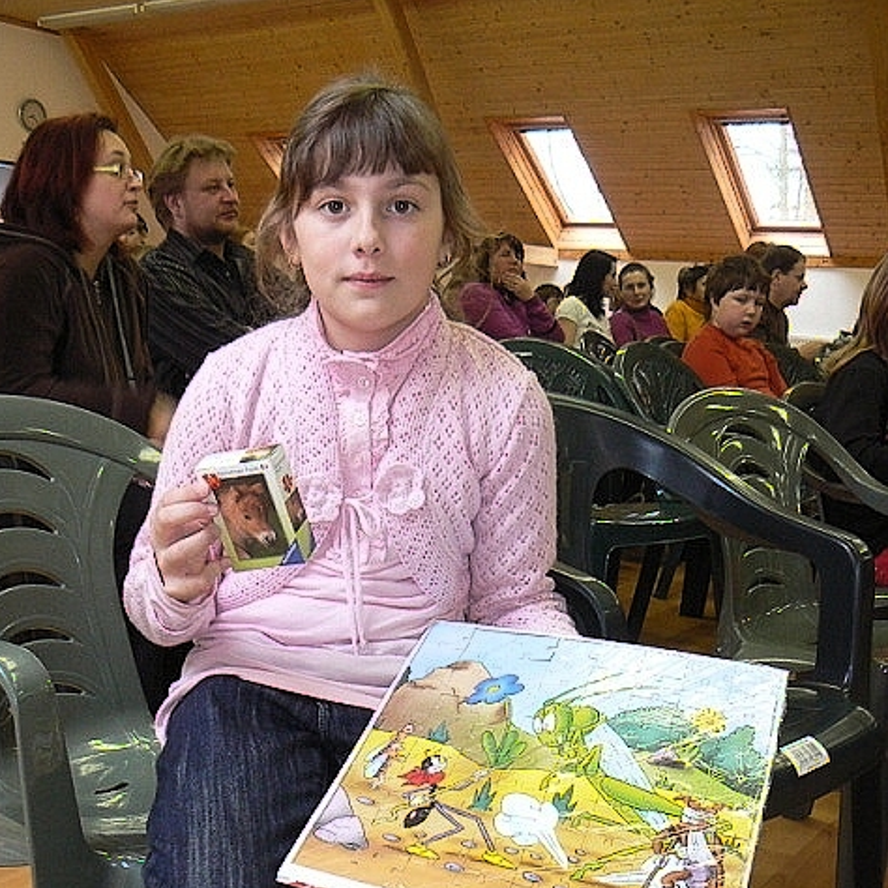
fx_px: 1248
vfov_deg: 38.7
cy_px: 598
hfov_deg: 39.2
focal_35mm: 43
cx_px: 440
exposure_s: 1/30
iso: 200
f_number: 2.8
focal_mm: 6
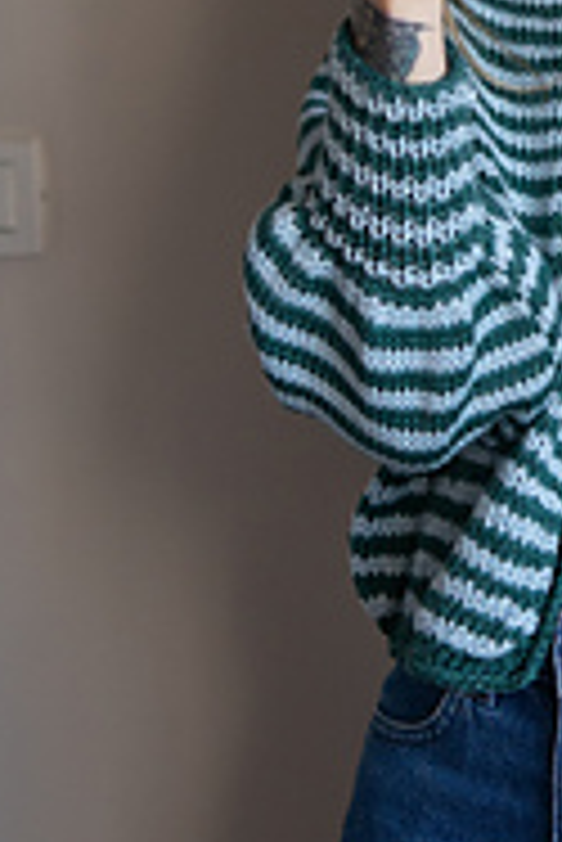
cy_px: 162
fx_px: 2805
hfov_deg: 11.2
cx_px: 681
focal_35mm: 120
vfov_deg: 16.9
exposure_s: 1/160
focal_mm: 30
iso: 320
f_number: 2.5
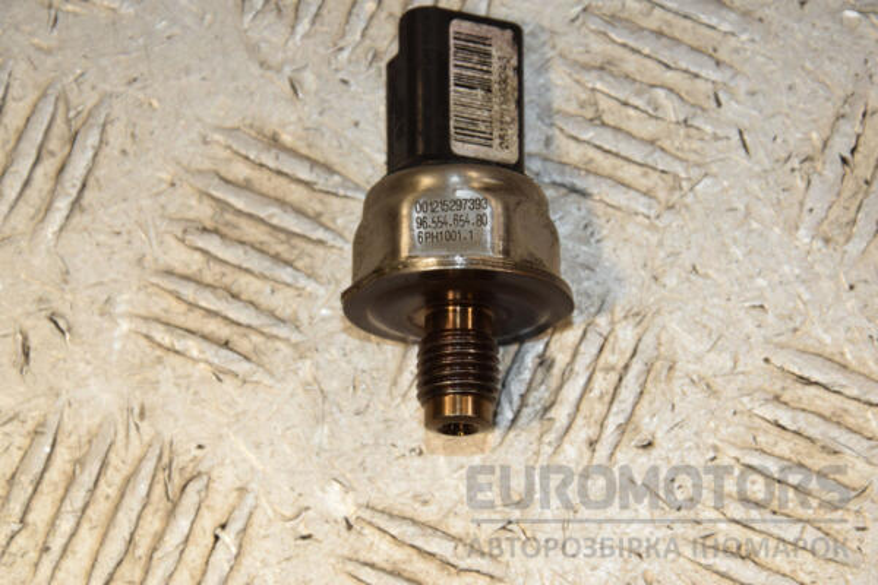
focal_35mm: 158
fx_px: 3841
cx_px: 439
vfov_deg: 8.7
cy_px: 292
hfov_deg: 13.0
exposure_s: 1/200
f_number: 9
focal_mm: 105
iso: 800
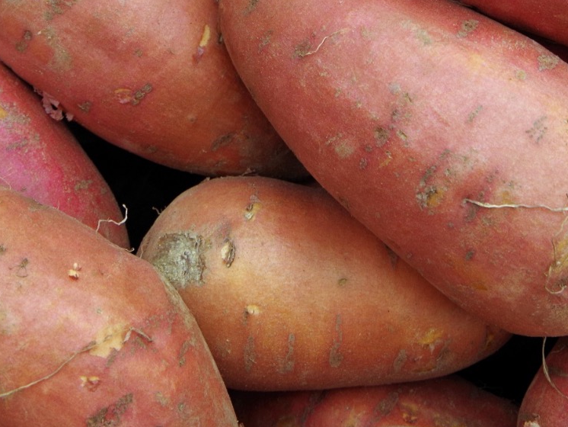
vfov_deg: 21.9
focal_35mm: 65
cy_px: 17
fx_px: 1067
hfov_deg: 29.8
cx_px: 307
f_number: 9
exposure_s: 1/50
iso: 200
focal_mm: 21
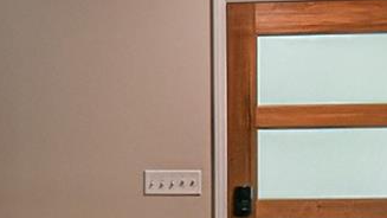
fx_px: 1078
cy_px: 203
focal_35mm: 105
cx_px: -290
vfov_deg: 11.5
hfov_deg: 17.1
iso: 1600
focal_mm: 16
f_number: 4.5
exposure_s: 1/100
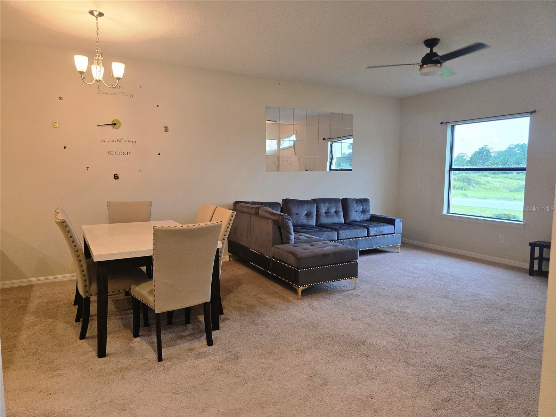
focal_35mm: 23
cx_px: 278
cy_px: 208
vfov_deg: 58.9
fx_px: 369
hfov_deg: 73.9
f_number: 1.7
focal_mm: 6.3
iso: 320
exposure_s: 1/120
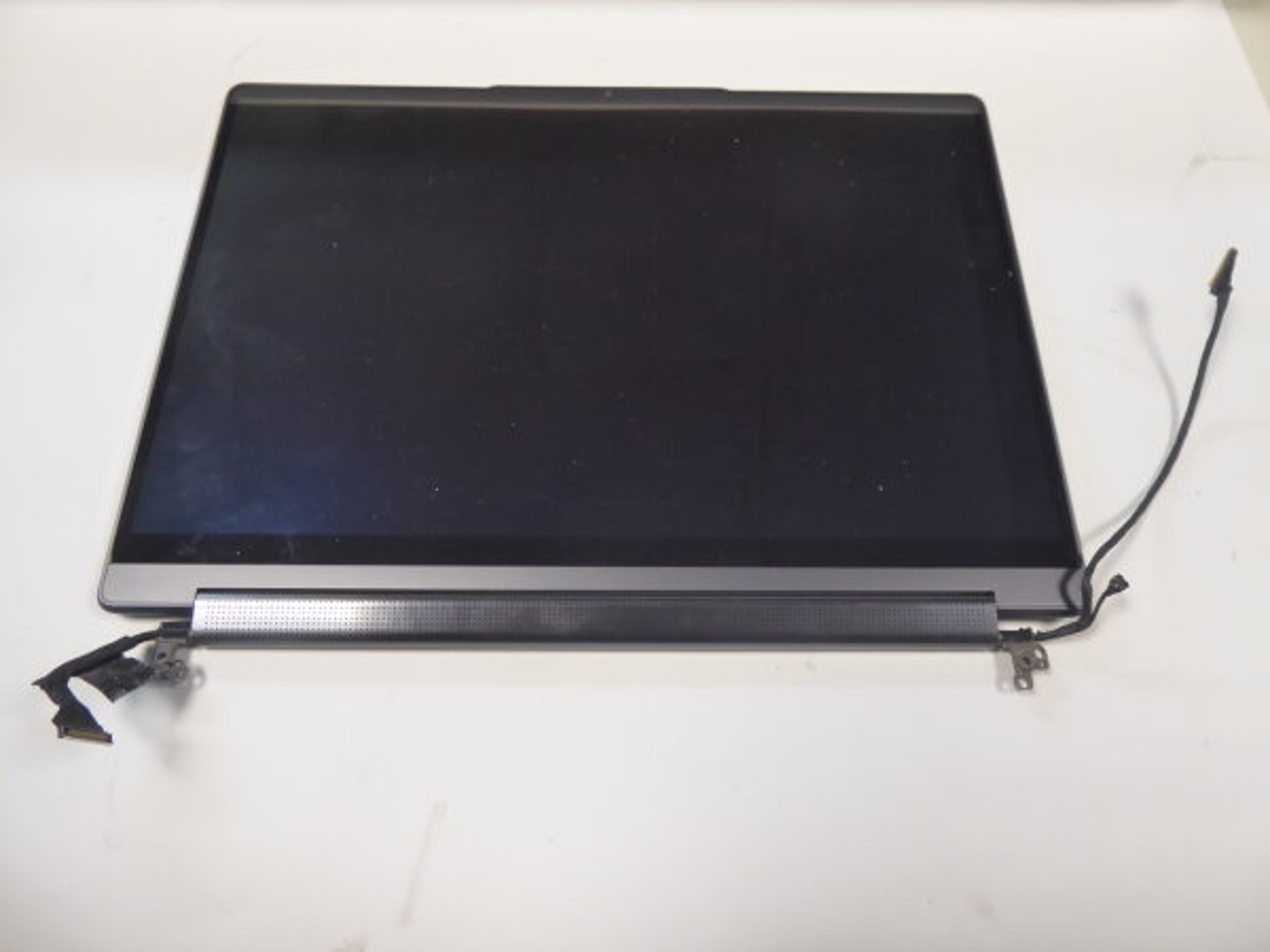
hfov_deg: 69.4
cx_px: 635
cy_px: 476
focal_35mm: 25
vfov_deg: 54.9
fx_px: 917
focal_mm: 4.3
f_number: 3.3
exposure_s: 1/40
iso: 400
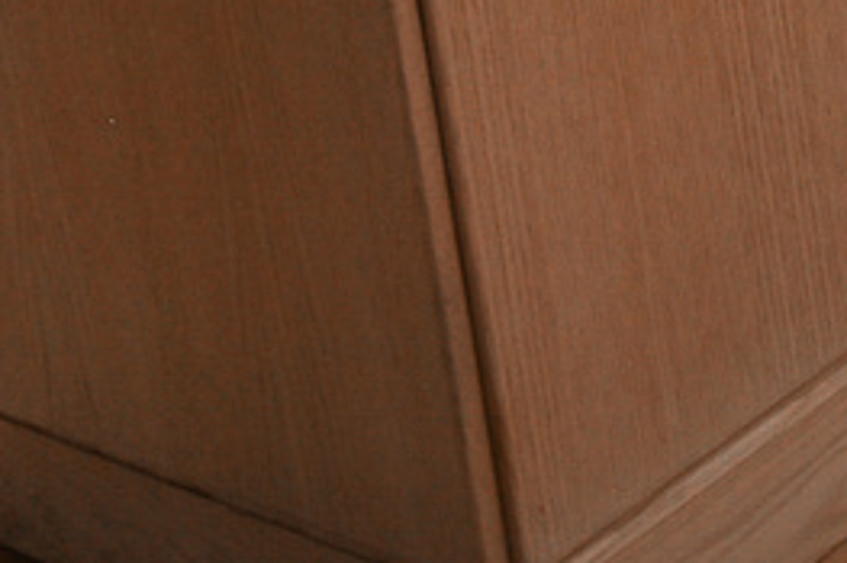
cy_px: -1546
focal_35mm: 187
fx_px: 4397
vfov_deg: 6.3
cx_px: 1024
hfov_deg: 10.8
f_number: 2.8
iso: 320
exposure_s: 1/80
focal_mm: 24
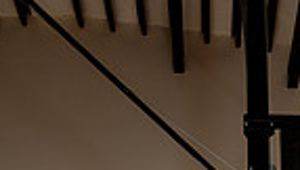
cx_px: 271
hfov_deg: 22.6
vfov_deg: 10.8
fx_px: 733
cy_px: 432
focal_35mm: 92
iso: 250
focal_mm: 28
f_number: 8
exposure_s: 1/250
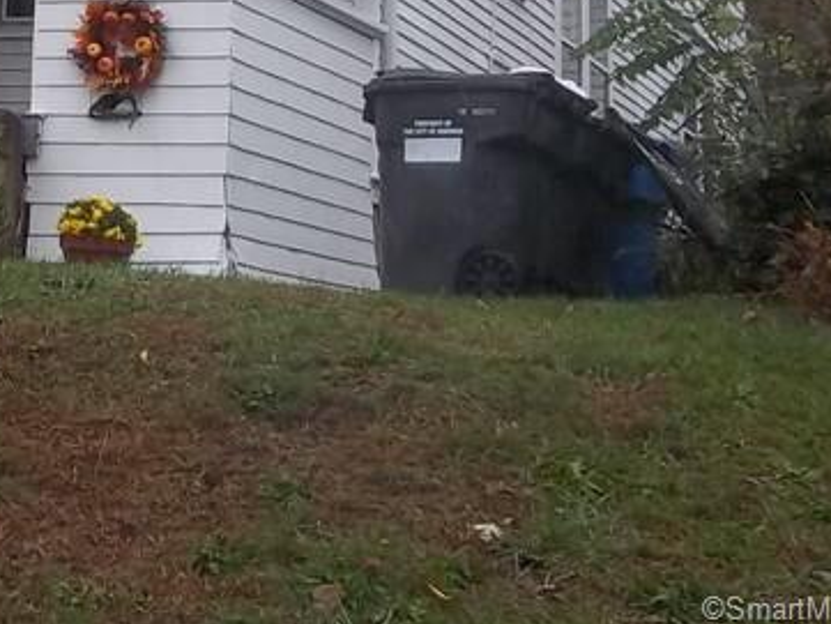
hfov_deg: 18.3
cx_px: -145
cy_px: -253
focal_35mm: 102
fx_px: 2449
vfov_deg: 13.8
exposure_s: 1/320
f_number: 3.1
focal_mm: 6.5
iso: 80
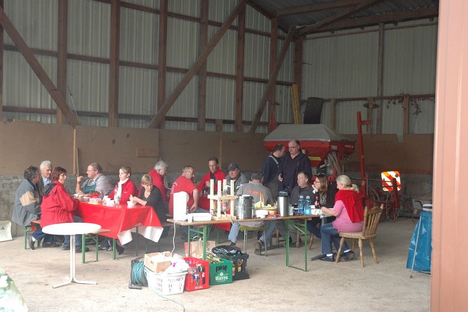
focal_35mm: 52
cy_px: 156
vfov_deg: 25.7
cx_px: 234
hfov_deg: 37.9
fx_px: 682
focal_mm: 35
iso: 720
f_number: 4.2
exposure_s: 1/60
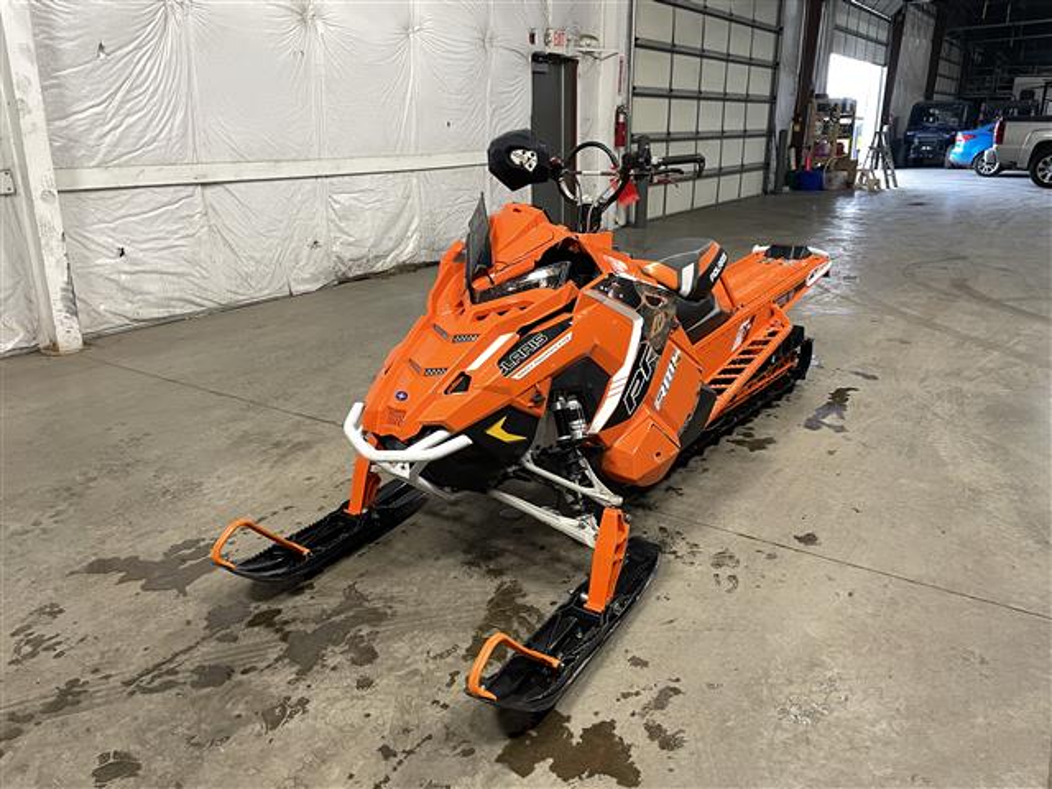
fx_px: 790
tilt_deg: -17.4
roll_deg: +0.8
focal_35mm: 26
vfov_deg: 53.1
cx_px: 526
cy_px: 394
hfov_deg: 67.3
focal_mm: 4.2
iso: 100
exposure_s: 1/60
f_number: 1.6
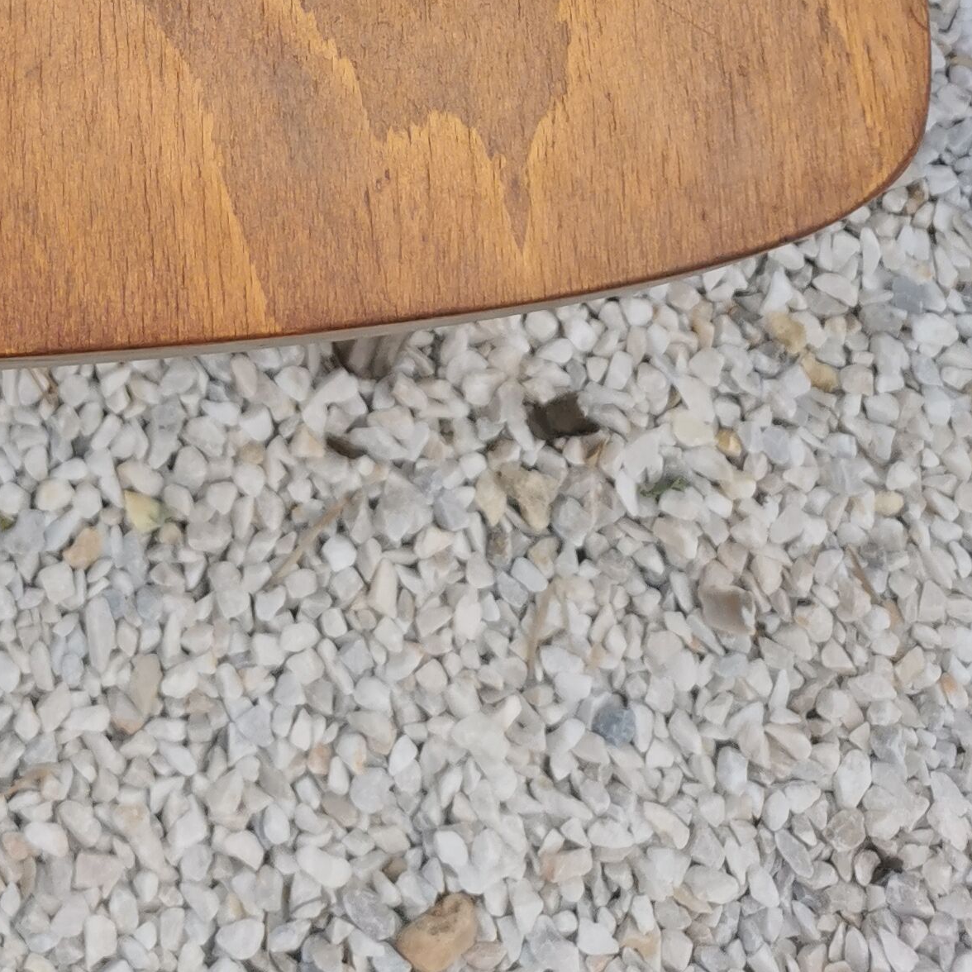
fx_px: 2351
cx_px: -81
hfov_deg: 22.2
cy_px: -521
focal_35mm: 74
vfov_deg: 19.9
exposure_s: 1/796
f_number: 1.8
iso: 50
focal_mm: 5.58
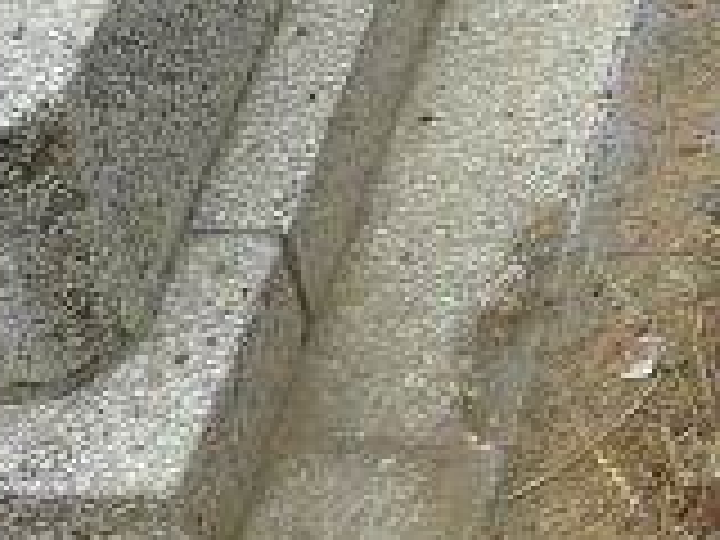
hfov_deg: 13.0
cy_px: -356
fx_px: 2600
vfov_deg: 11.2
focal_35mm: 125
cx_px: 1588
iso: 80
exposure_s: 1/250
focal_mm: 4.1
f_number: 4
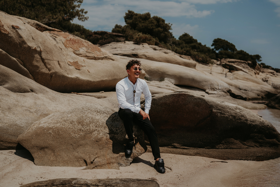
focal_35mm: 35
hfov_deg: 54.4
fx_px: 272
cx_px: 140
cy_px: 94
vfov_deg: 37.9
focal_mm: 35
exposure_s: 1/8000
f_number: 2
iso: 100
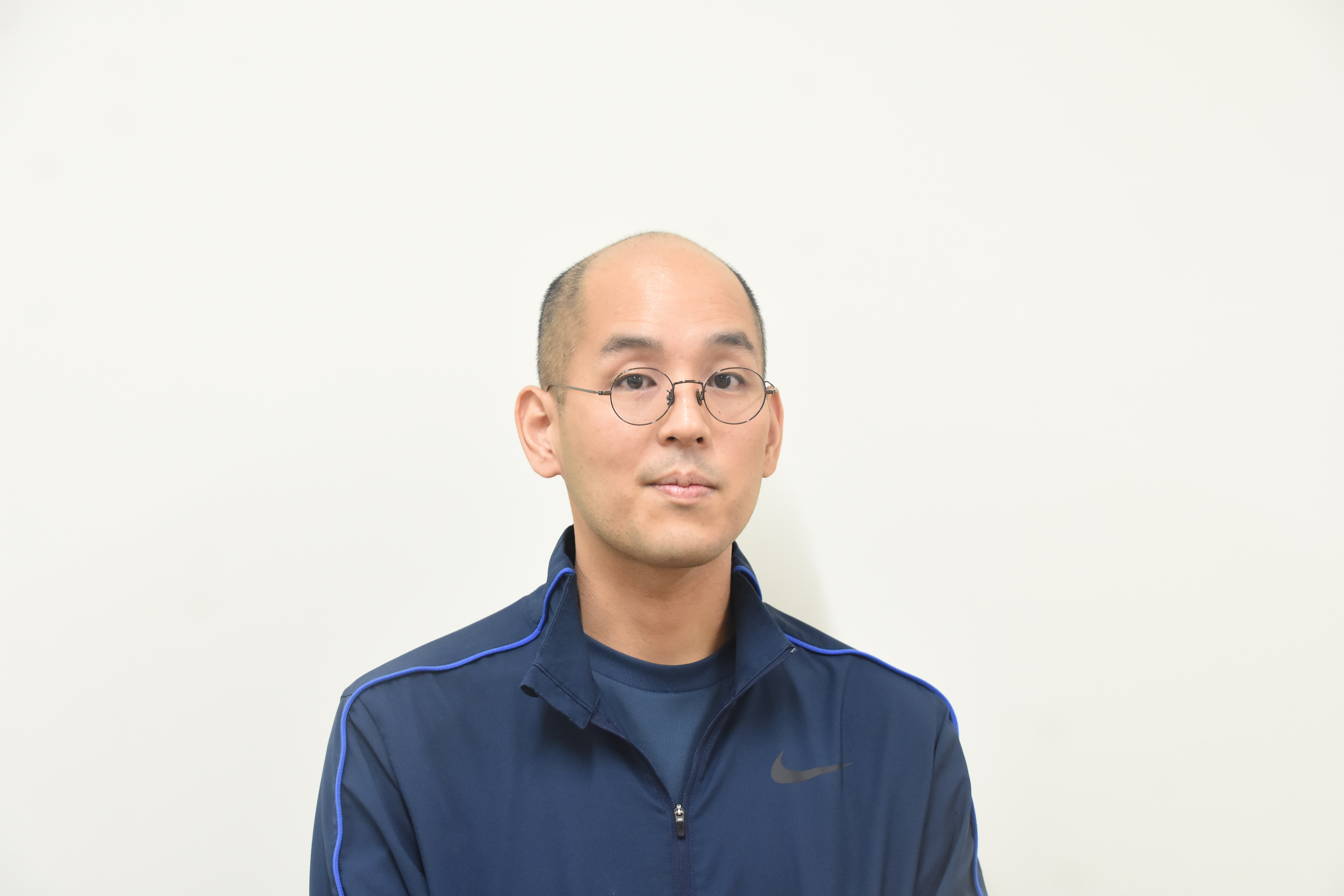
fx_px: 2800
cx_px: 672
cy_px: 448
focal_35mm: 75
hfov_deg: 27.0
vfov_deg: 18.2
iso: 1250
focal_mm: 50
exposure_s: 1/60
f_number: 5.6
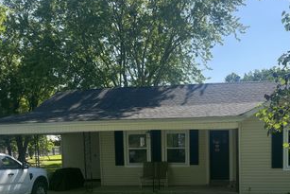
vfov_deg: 29.6
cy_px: 163
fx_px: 355
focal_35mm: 44
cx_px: 185
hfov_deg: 44.0
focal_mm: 5.1
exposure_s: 1/1721
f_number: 1.6
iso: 50
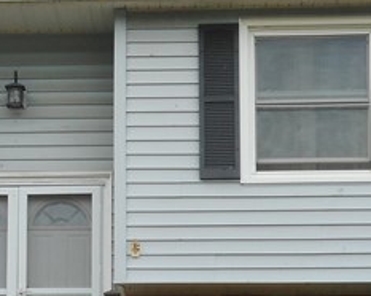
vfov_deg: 8.1
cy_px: 390
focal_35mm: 189
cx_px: -16
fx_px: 2074
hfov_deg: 10.1
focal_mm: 7.9
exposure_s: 1/125
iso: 80
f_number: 4.7
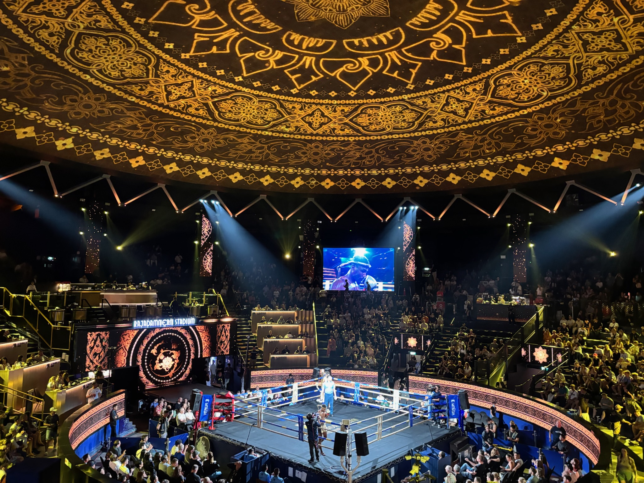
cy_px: 242
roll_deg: -1.1
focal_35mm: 26
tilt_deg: +5.0
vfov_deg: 53.1
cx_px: 322
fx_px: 484
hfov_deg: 67.3
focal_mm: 5.96
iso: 640
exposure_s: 1/34
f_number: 1.6
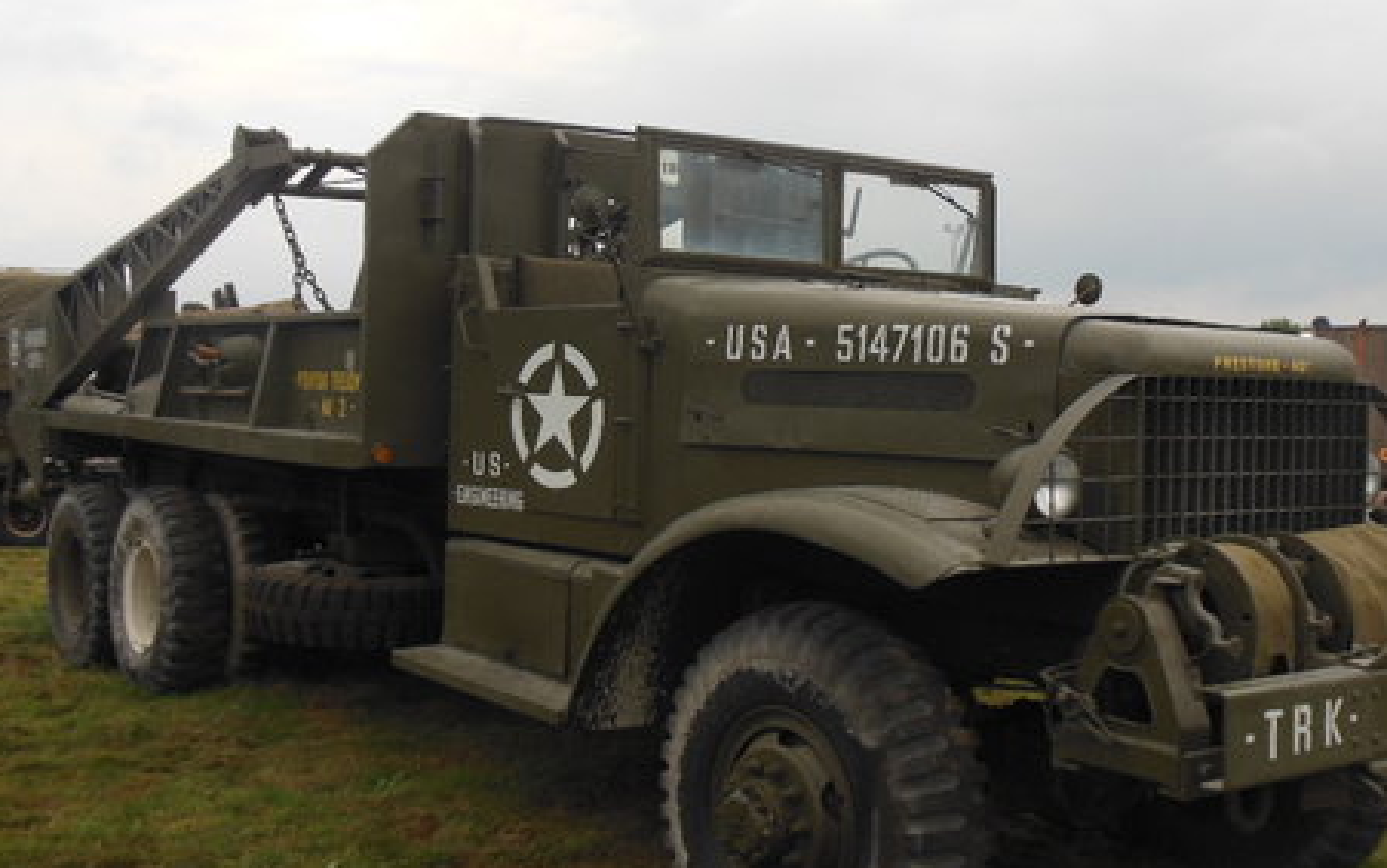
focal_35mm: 41
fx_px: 1551
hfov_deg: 48.2
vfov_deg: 31.3
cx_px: 709
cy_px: 409
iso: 125
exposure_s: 1/640
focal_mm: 4.5
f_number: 3.2
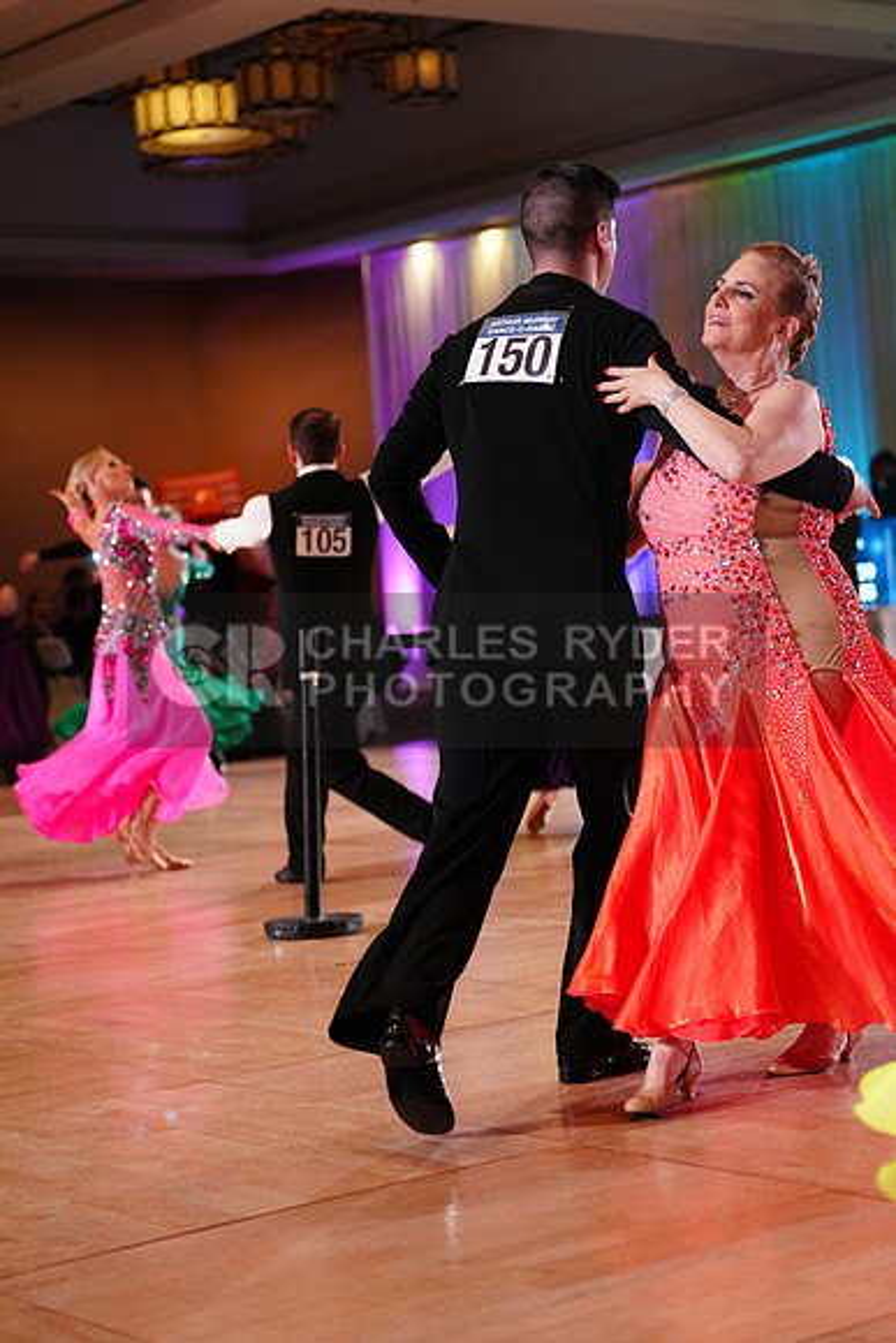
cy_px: 672
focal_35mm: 70
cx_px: 448
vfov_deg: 28.8
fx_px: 2612
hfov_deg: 19.5
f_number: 2.8
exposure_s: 1/640
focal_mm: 70
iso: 2000
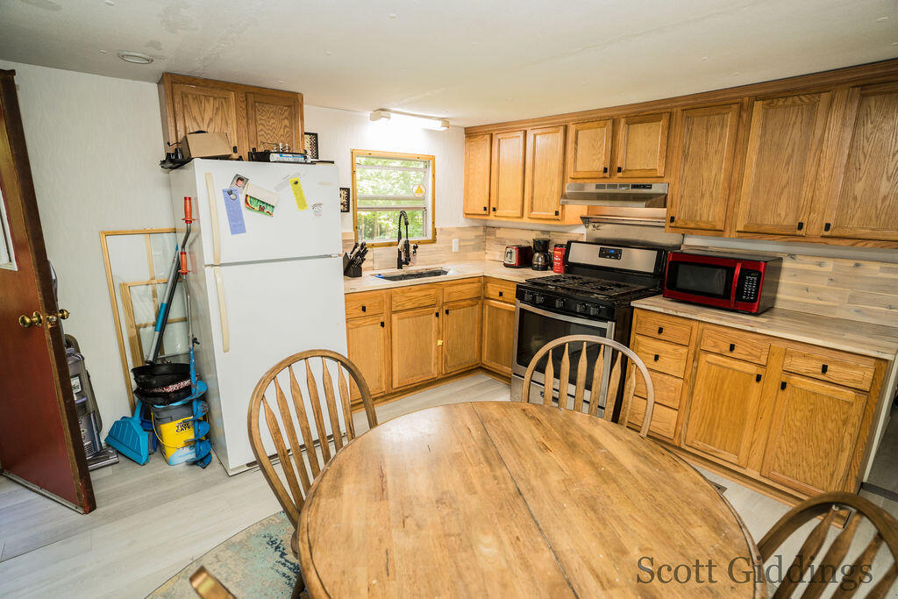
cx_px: 449
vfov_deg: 70.5
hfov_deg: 93.3
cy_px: 300
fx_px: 424
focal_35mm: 17
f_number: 3.5
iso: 500
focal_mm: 17
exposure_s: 1/80
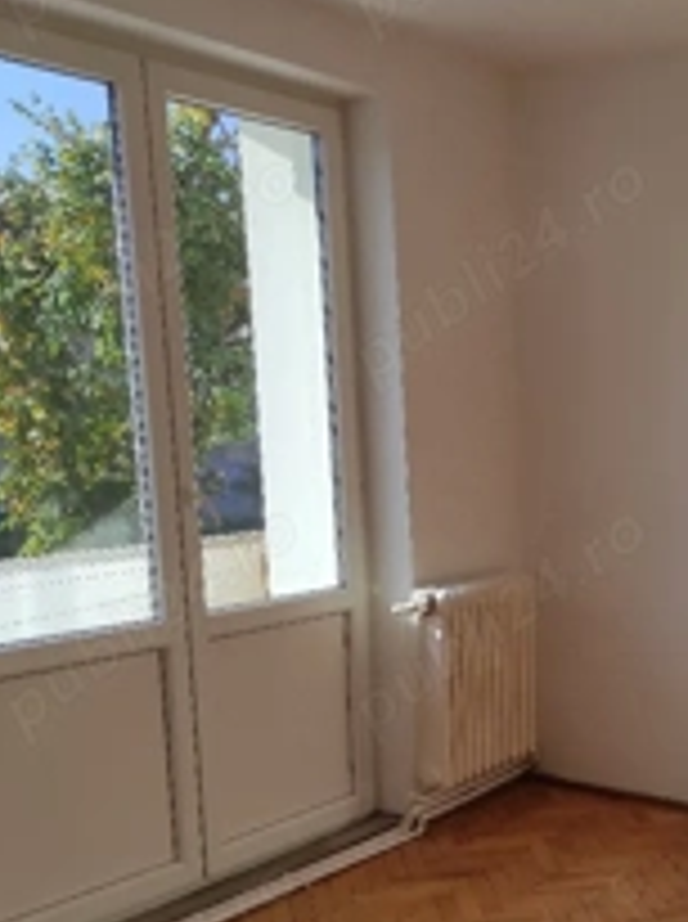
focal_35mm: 49
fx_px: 1303
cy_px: 677
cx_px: 589
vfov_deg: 38.1
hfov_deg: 28.7
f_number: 1.89
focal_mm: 5.43
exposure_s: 1/1429
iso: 100
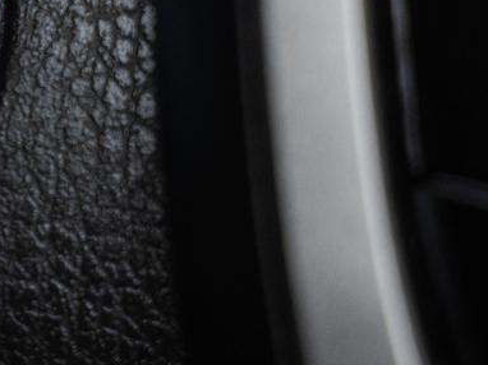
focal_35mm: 222
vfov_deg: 6.7
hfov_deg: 8.7
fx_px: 3128
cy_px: 38
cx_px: -237
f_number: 4
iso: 800
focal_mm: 49.1
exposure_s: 1/30
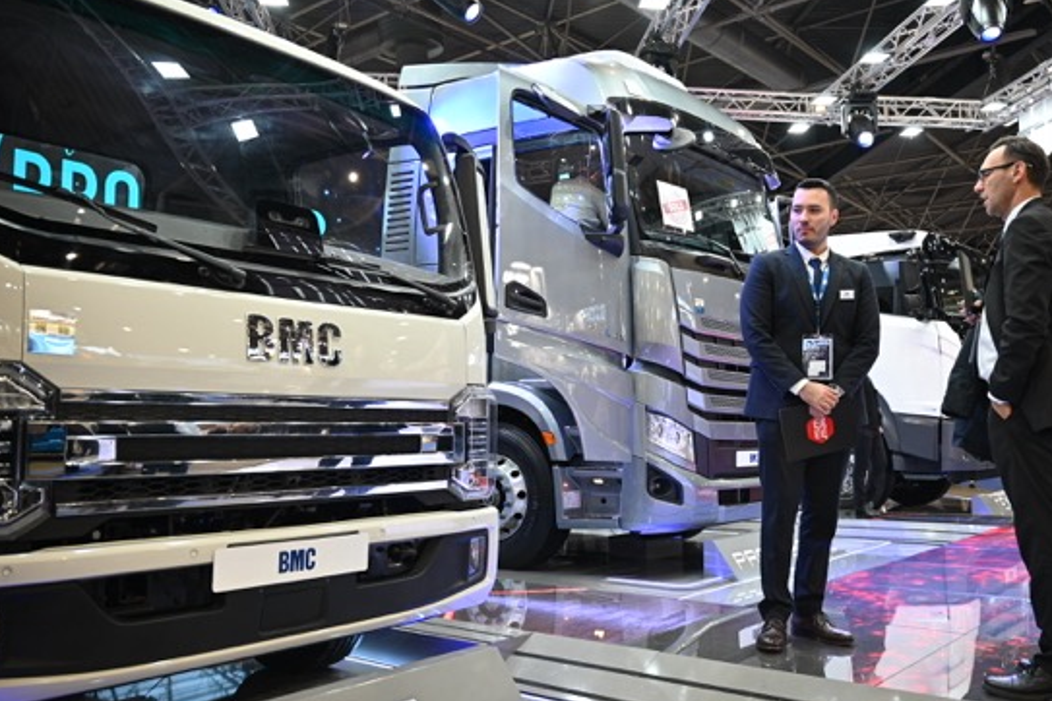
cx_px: 579
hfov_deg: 57.1
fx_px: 964
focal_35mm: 33
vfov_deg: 40.0
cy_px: 357
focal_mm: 28
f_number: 4
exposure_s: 1/125
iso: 900
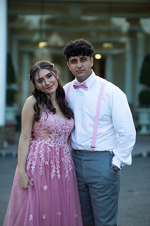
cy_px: 113
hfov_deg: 16.0
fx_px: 532
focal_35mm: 85
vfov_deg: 23.9
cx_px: 75
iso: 250
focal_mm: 85
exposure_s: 1/1000
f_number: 2
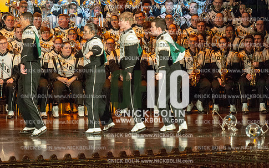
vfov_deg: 4.7
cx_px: 150
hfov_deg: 7.5
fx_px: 2052
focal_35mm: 280
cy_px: 96
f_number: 5.6
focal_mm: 230
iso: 8000
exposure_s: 1/320
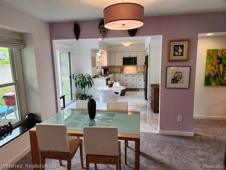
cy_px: 85
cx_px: 113
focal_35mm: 23
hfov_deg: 73.9
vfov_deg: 58.9
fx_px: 150
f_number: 1.8
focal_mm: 5.4
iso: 64
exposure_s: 1/120
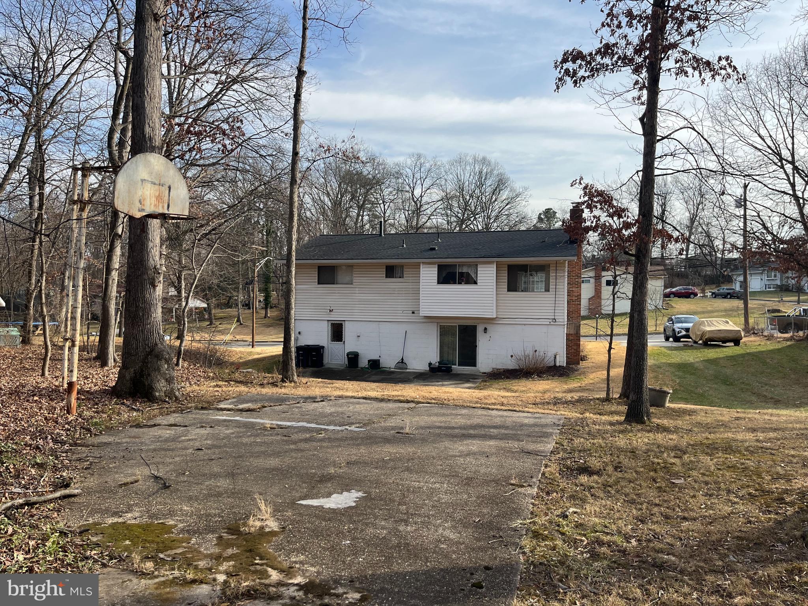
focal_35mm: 26
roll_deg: -0.8
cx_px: 404
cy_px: 303
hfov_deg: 67.3
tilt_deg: -1.8
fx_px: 607
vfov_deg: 53.1
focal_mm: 5.1
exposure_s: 1/1923
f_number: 1.6
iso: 50
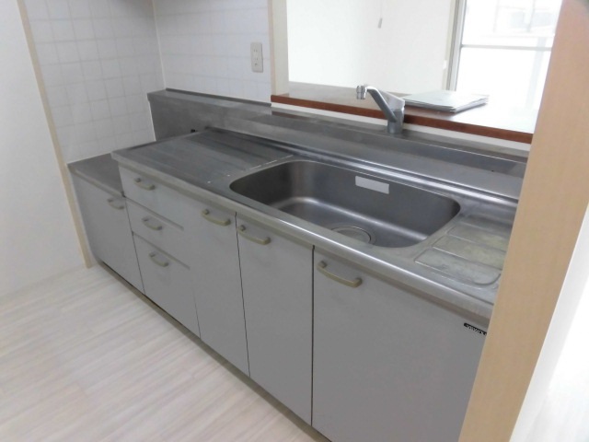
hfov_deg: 71.6
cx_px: 294
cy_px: 221
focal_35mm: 24
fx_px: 408
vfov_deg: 56.8
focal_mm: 4.3
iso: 250
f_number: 3.1
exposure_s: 1/40
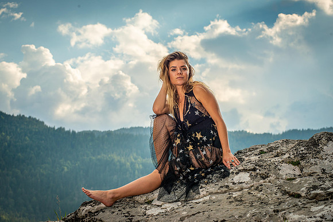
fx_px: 740
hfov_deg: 25.4
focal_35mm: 80
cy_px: 111
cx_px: 166
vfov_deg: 17.1
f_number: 9
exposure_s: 1/800
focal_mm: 80
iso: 200
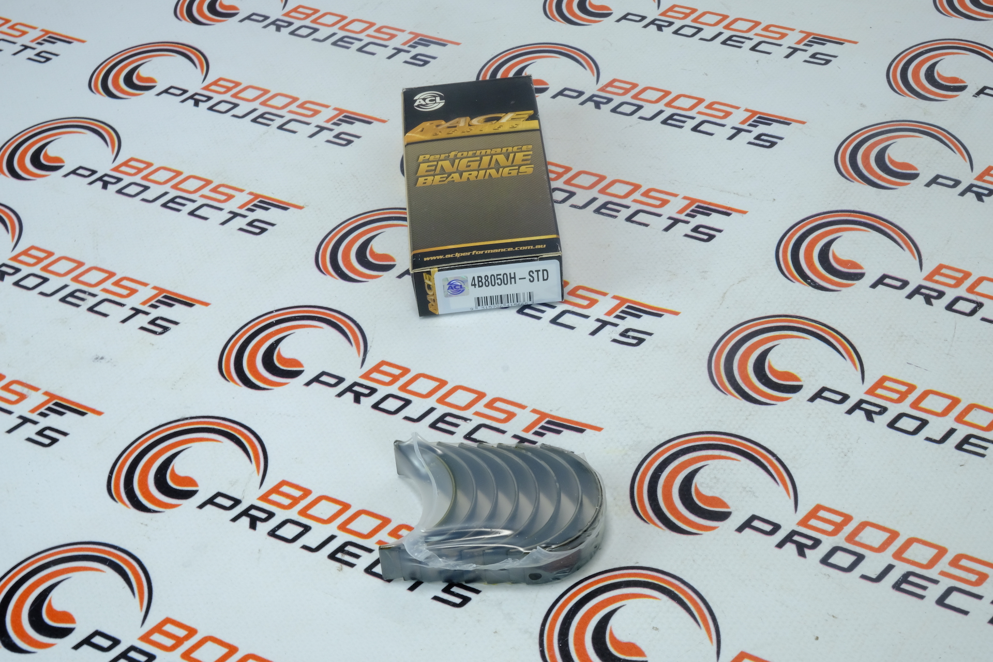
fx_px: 1545
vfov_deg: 24.2
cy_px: 331
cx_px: 496
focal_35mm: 56
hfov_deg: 35.6
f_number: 22
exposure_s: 1/3
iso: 500
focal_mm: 37.4
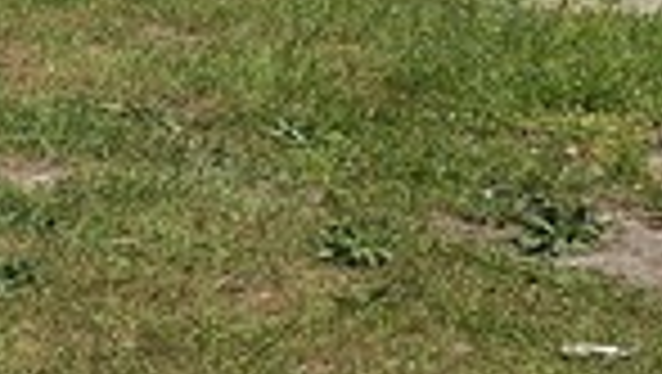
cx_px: -847
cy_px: -595
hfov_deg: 10.8
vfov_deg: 6.6
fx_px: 3057
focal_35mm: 174
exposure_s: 1/448
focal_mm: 6.3
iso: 10
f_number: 1.7
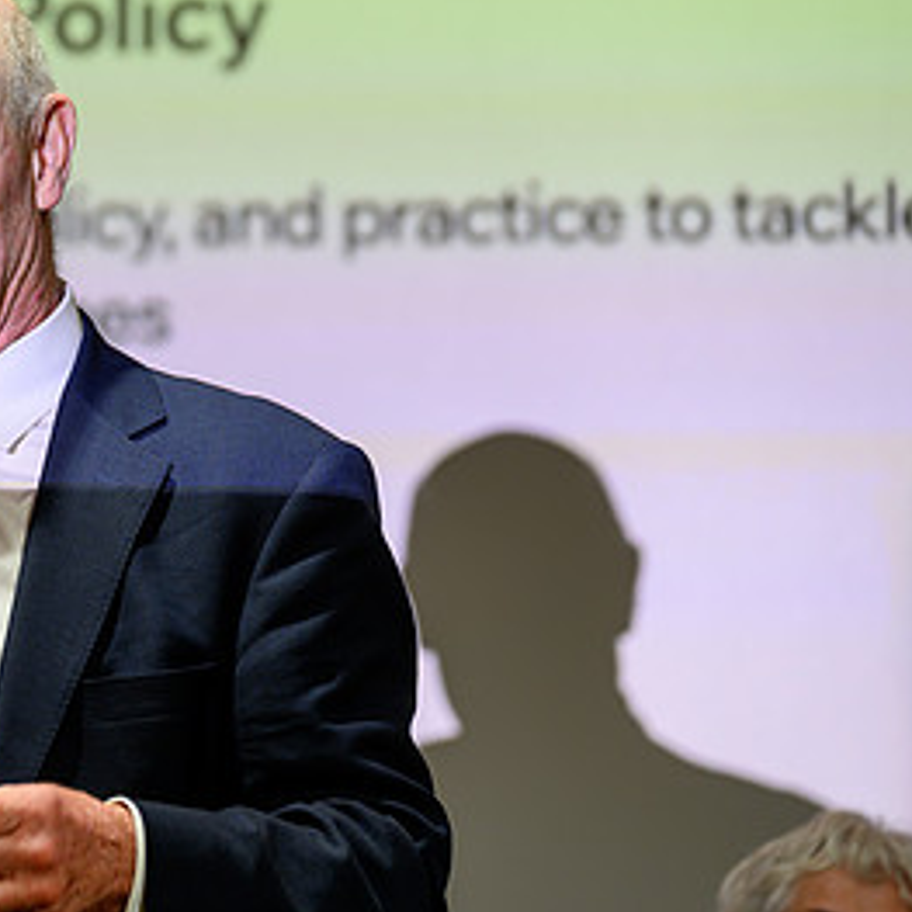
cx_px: -45
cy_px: 321
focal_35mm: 188
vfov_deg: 9.3
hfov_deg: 9.2
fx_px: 5604
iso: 72
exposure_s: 1/100
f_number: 2.8
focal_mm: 100
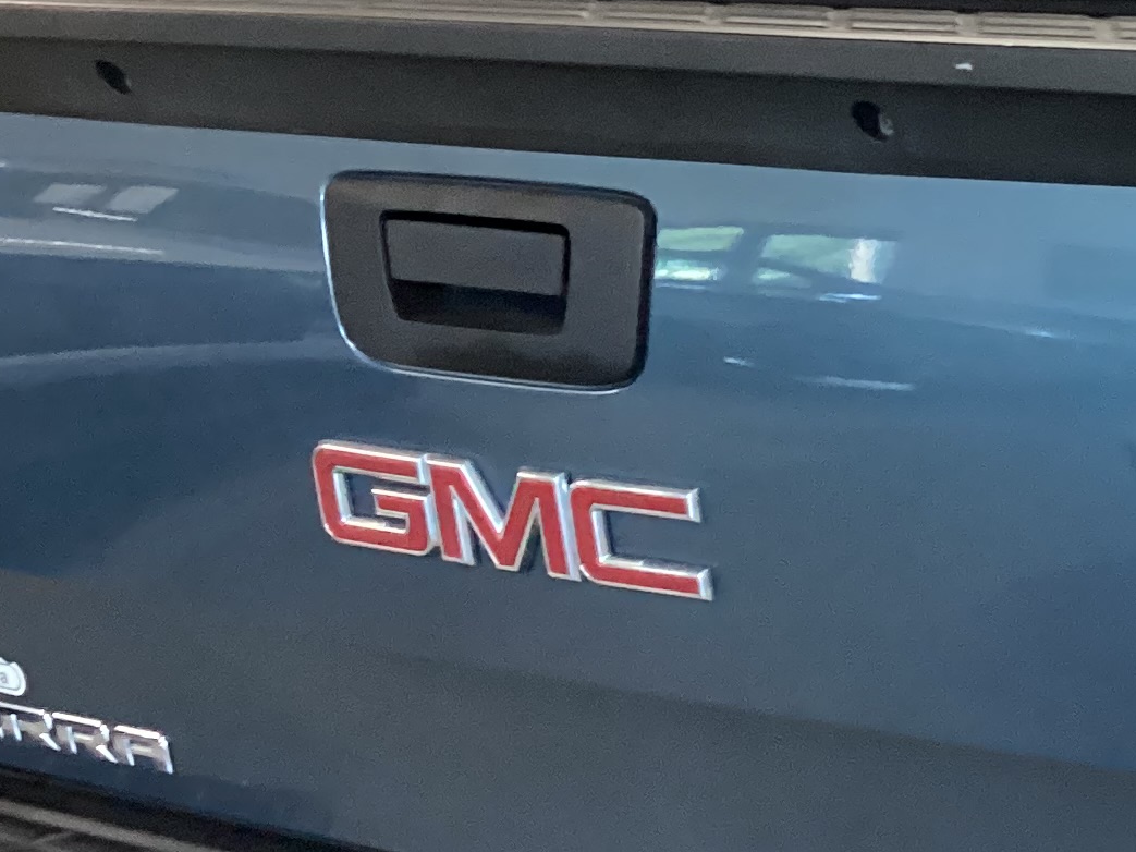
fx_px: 3183
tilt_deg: -14.7
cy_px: 374
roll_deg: +2.1
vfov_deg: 15.2
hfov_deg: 18.9
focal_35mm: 97
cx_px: 1420
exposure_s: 1/50
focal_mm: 3.3
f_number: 2.4
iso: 320
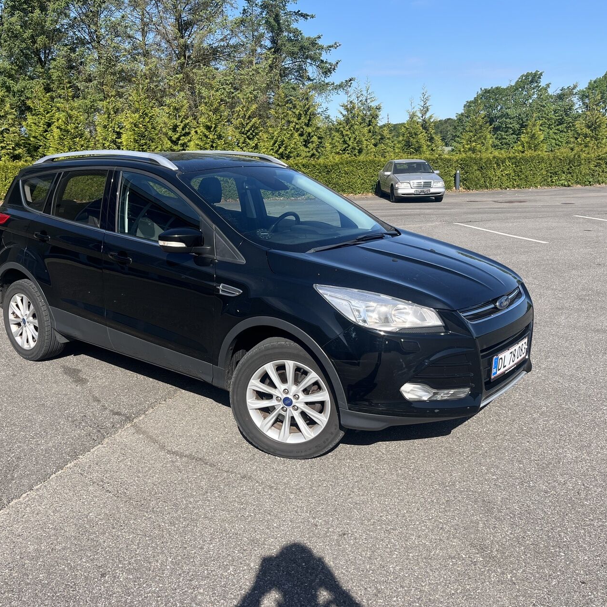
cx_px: 246
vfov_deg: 52.5
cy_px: 304
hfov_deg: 52.2
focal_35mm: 31
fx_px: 615
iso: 50
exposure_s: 1/2571
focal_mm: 5.1
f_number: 1.6
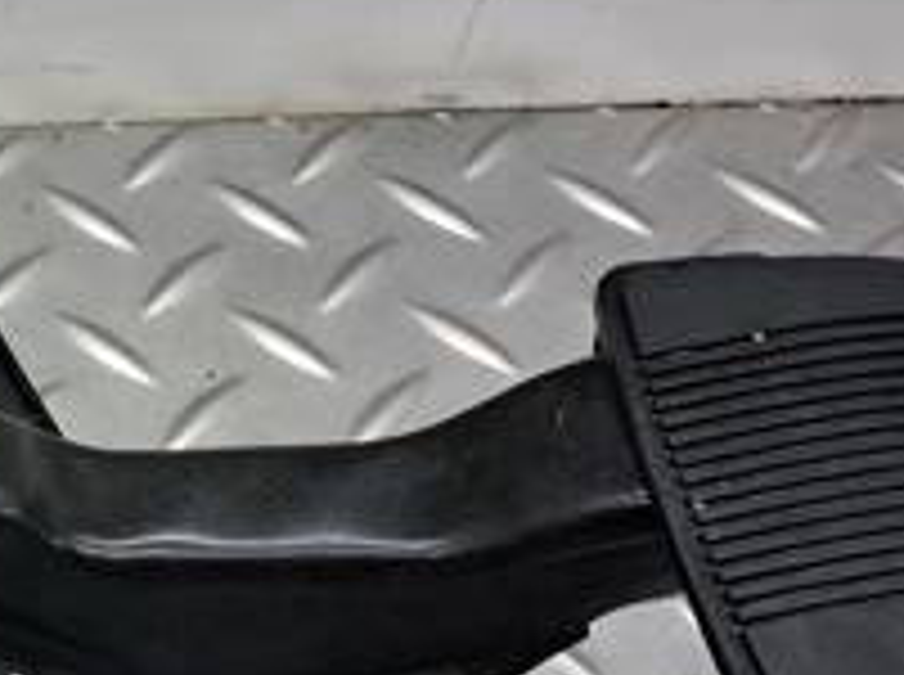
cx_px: -211
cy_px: 434
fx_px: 2242
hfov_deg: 21.1
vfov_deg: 17.1
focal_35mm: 86
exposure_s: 1/50
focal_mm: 4
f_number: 1.8
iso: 100
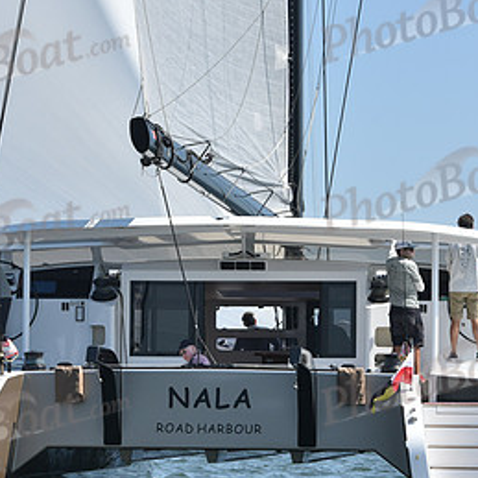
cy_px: 307
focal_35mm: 194
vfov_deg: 9.0
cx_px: 227
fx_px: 3031
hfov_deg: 9.0
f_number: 6.3
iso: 250
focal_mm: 102
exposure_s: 1/1250
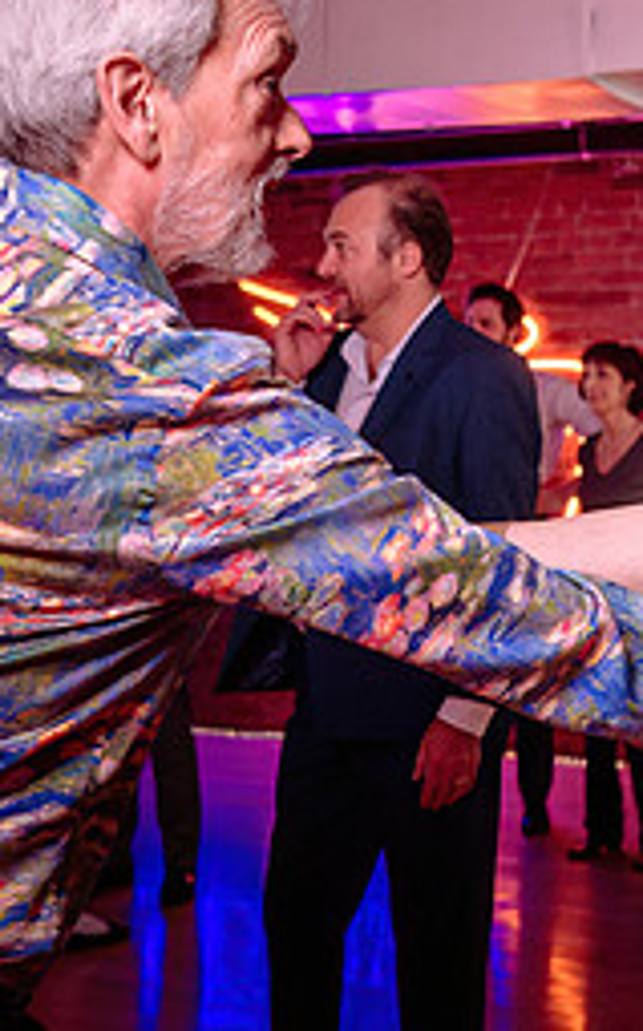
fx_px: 2050
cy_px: 558
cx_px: 590
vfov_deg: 28.2
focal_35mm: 73
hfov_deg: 17.5
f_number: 3.5
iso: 1000
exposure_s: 1/125
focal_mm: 29
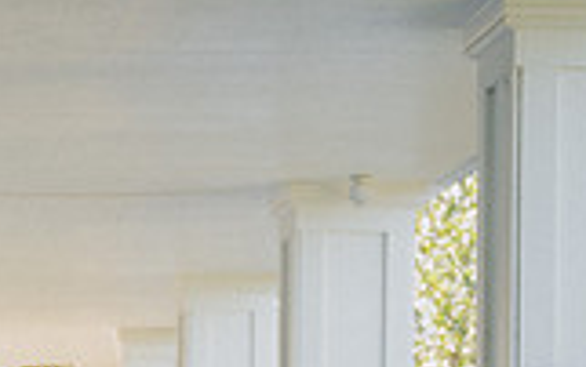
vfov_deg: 7.6
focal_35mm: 169
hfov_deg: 12.1
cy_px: 641
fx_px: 2702
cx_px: -109
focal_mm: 46
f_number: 2.8
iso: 320
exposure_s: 1/400
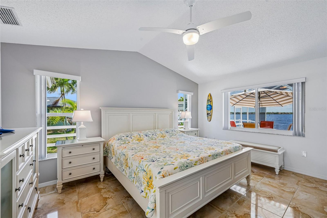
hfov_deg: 104.3
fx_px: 127
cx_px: 164
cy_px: 109
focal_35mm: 14
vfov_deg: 81.2
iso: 400
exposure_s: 1/100
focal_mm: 14
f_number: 8
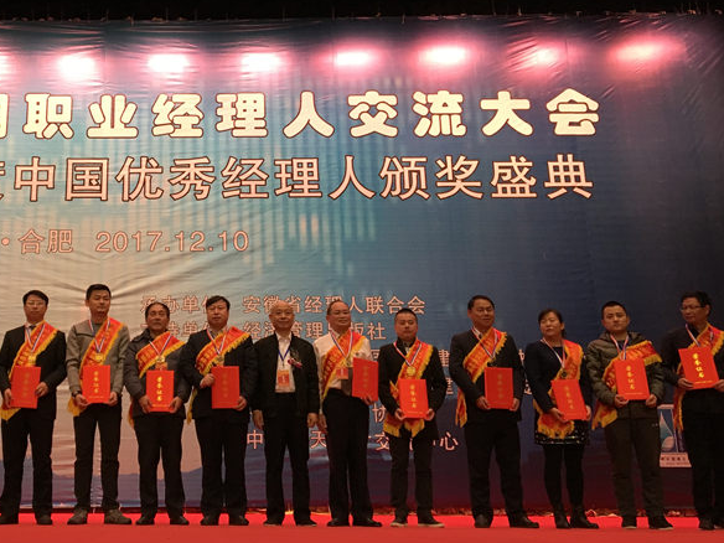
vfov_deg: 32.0
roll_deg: -0.4
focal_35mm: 45
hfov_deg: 40.9
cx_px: 186
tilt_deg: +16.0
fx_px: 941
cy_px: 195
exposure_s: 1/30
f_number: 2.2
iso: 40
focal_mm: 4.15
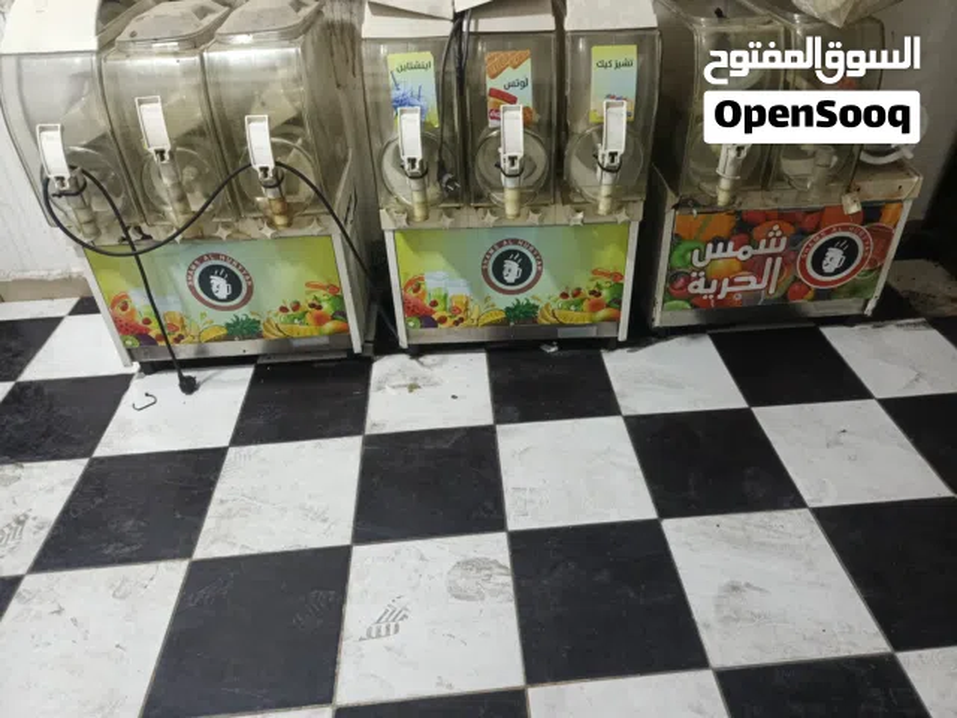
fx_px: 636
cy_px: 359
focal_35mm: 23
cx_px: 478
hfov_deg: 73.9
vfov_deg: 58.9
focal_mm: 5.25
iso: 2240
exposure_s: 1/50
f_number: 1.7
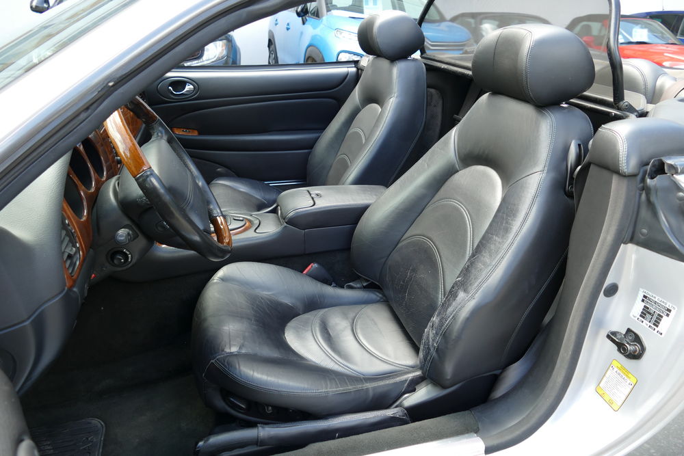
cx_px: 342
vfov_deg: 51.3
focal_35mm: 25
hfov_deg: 71.5
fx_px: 475
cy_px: 228
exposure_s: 1/125
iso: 125
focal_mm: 9.12
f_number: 2.8
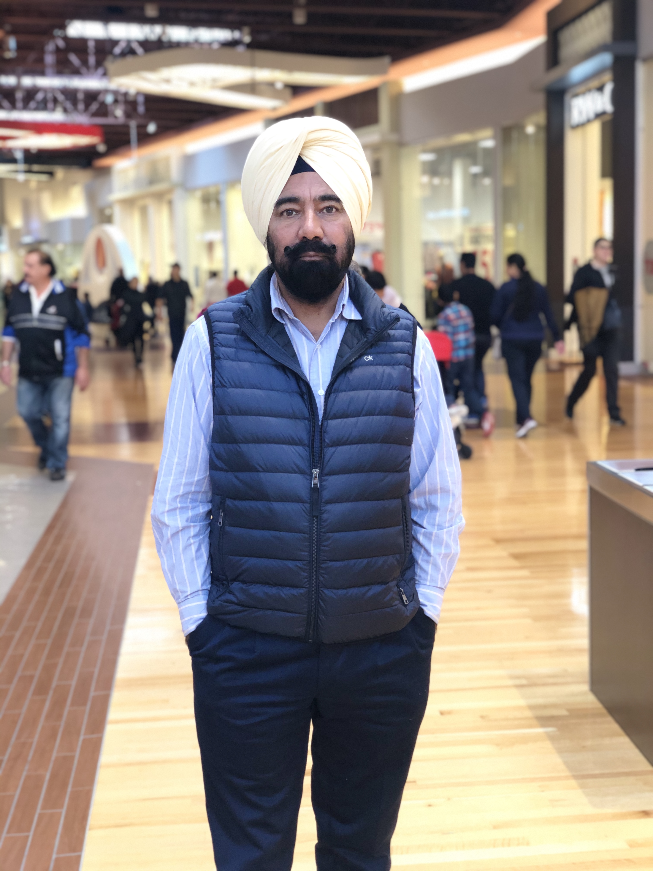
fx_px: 1308
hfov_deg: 28.0
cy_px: 436
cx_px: 326
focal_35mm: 52
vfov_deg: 36.8
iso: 100
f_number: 2.4
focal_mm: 6
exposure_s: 1/30
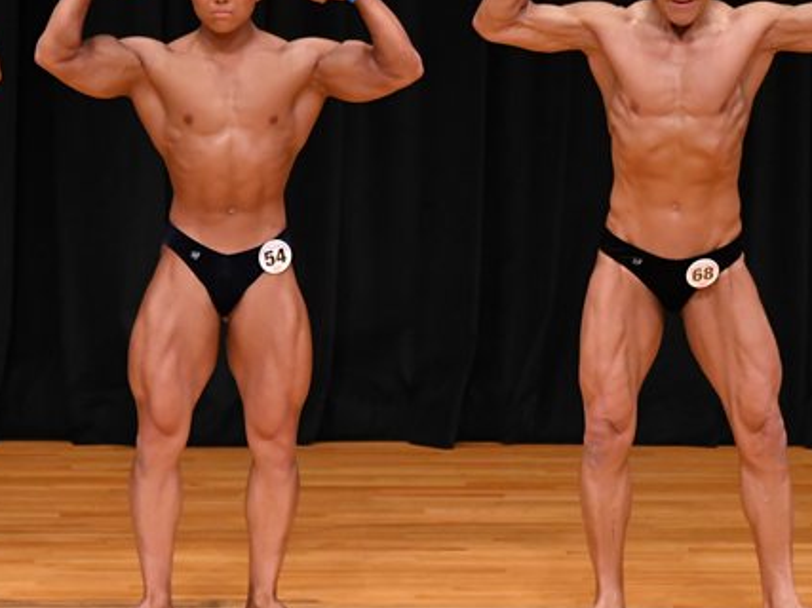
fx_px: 10436
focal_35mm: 445
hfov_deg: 4.5
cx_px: 497
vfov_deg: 3.3
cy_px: 262
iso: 3200
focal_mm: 170
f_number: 5.6
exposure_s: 1/400
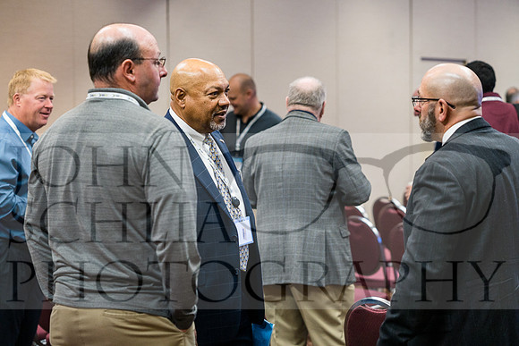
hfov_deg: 24.2
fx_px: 1211
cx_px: 260
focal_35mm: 84
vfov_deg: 16.3
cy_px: 173
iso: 1600
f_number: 3.5
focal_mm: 84
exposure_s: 1/80
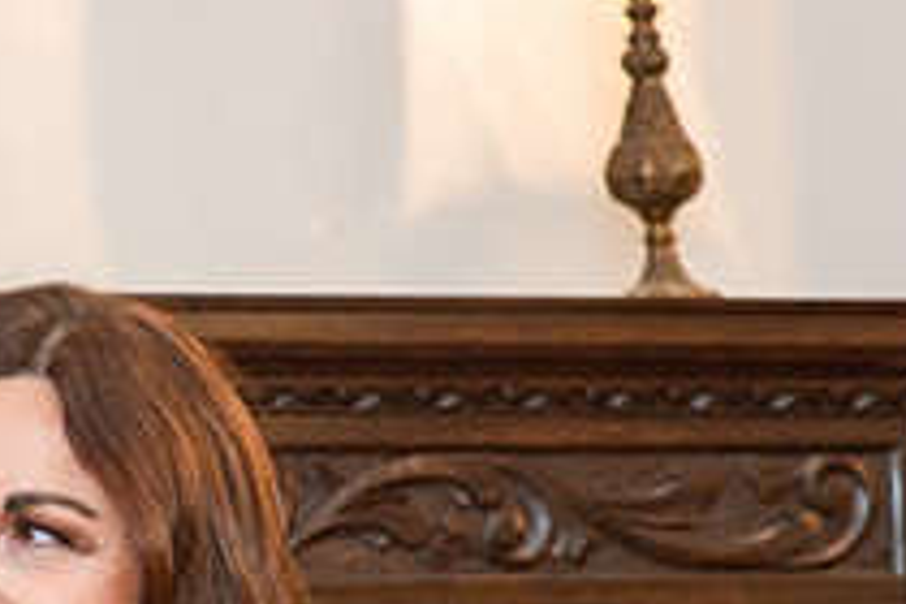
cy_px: 768
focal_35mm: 250
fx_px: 6291
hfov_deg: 8.2
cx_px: 21
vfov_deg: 5.5
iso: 640
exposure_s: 1/125
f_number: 3.2
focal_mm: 85
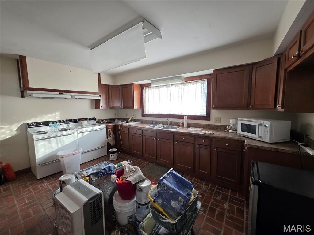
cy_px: 118
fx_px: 118
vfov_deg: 89.9
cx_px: 157
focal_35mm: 13
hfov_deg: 106.2
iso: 200
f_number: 1.9
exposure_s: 1/120
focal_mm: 2.2
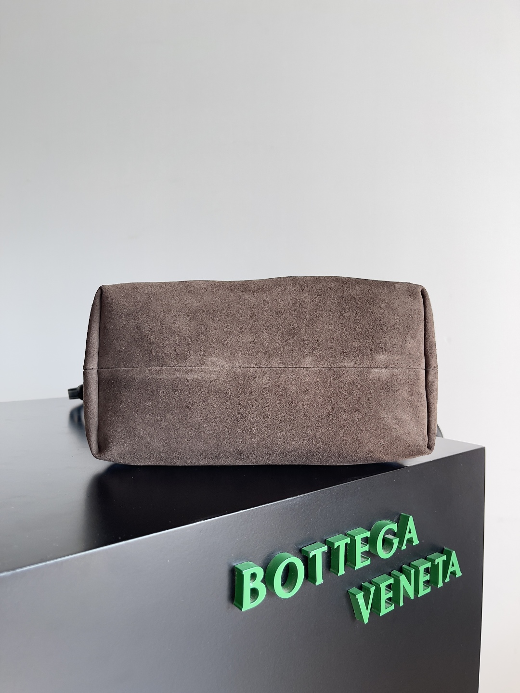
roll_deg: -0.1
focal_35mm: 26
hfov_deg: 53.1
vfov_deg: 67.3
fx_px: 521
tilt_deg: -2.8
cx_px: 260
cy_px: 346
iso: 32
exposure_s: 1/124
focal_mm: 5.1
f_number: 1.6
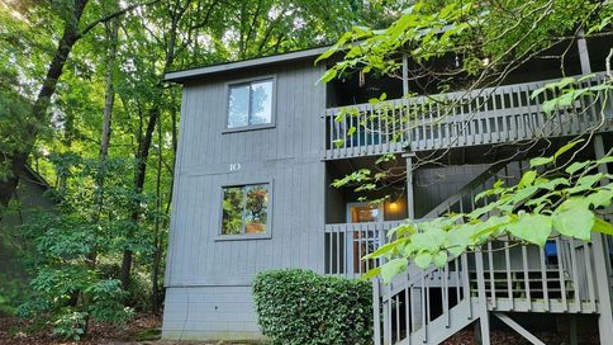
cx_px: 299
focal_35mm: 27
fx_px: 439
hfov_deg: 69.9
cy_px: 209
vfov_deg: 42.6
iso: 80
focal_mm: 5
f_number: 1.8
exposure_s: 1/120
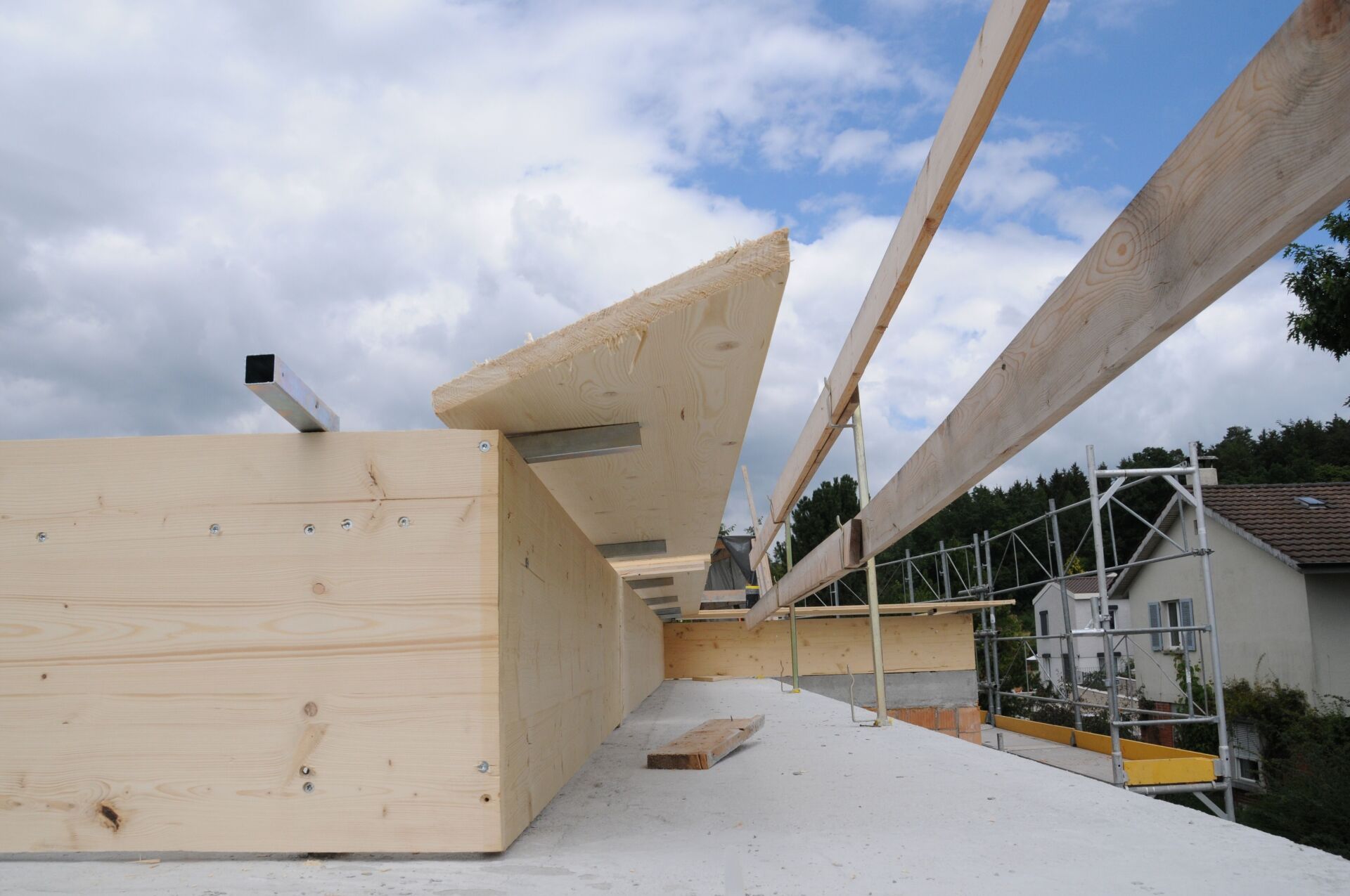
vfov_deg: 47.8
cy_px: 448
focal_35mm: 27
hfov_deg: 67.4
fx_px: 1011
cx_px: 675
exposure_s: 1/640
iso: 400
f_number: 13
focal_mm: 18
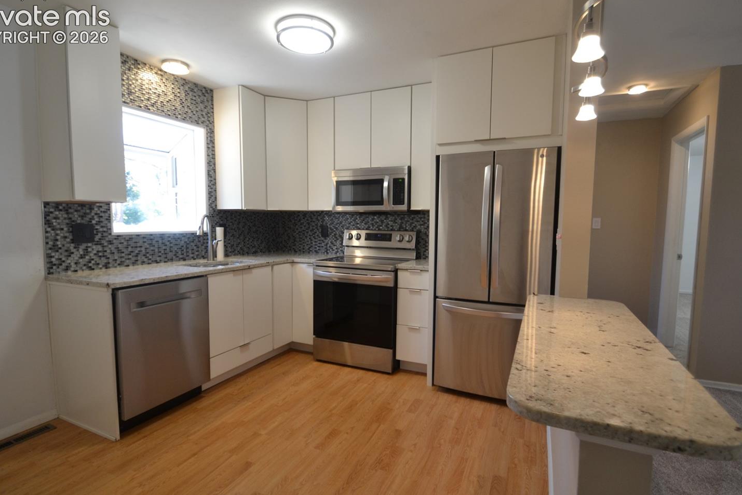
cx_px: 370
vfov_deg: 70.4
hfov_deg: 93.3
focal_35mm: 17
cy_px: 251
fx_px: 350
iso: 400
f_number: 4
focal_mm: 10
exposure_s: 1/60
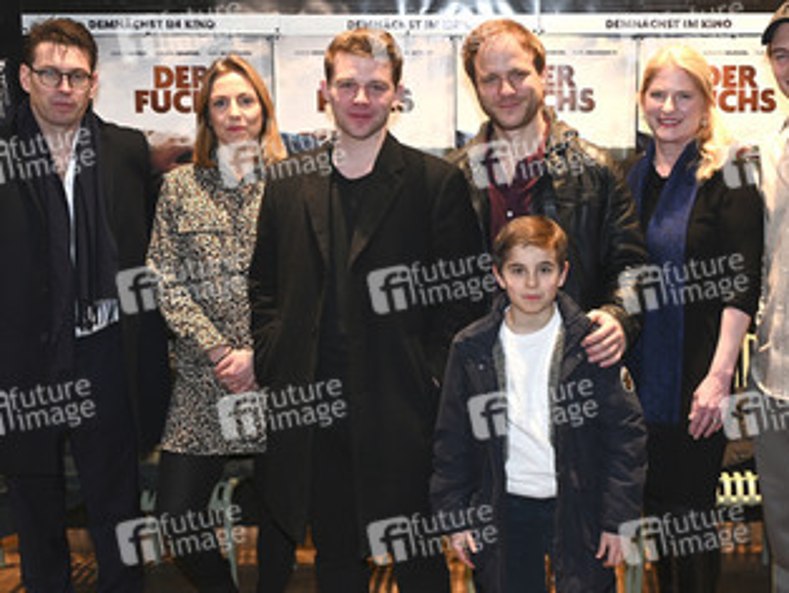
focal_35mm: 40
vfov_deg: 35.9
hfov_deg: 46.5
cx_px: 466
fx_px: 912
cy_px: 347
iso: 1250
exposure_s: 1/125
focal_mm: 29
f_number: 4.5
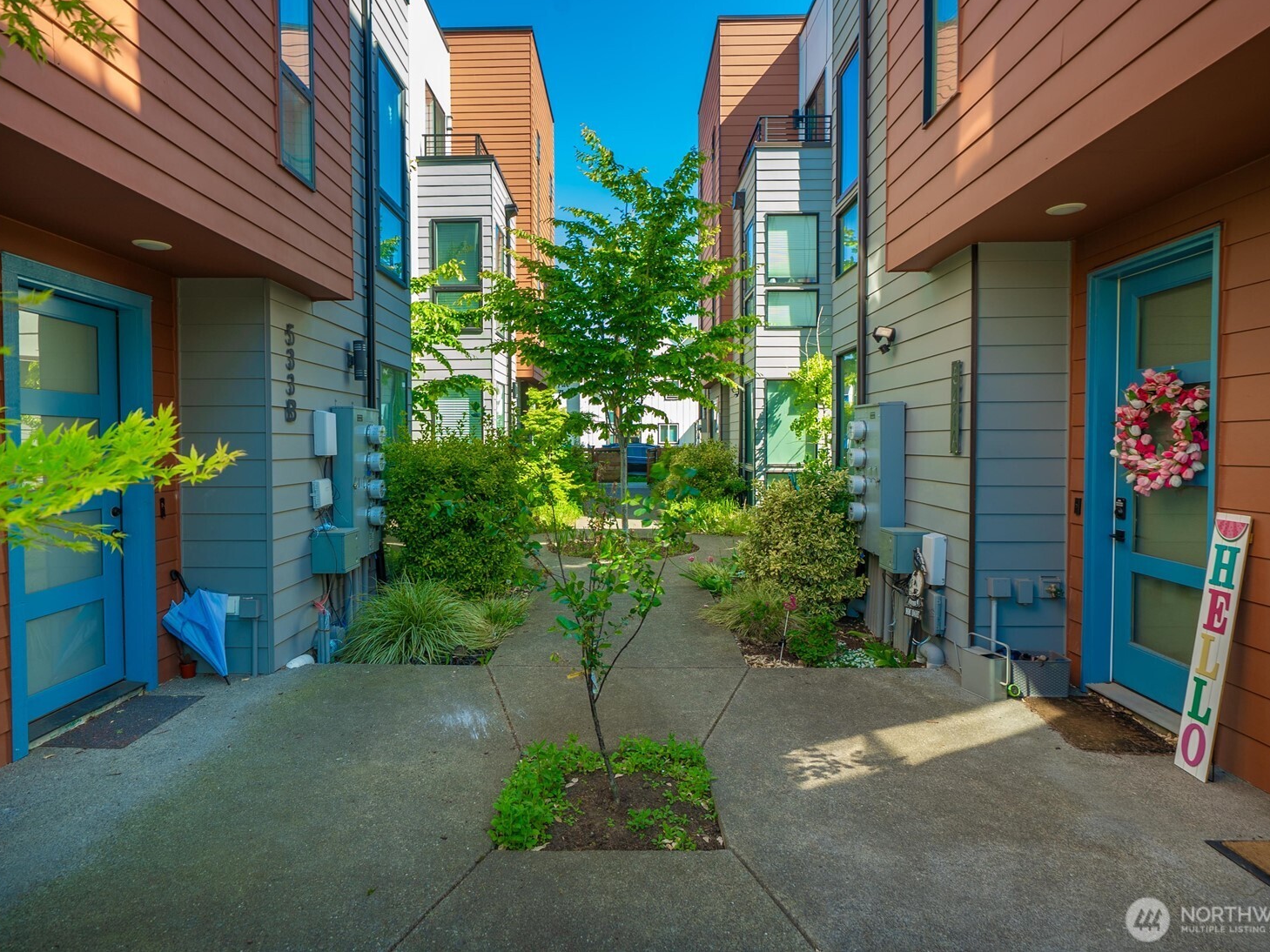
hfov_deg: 84.6
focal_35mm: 19
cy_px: 460
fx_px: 697
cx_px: 600
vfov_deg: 68.7
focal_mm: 17
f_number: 7.1
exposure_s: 1/30
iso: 80
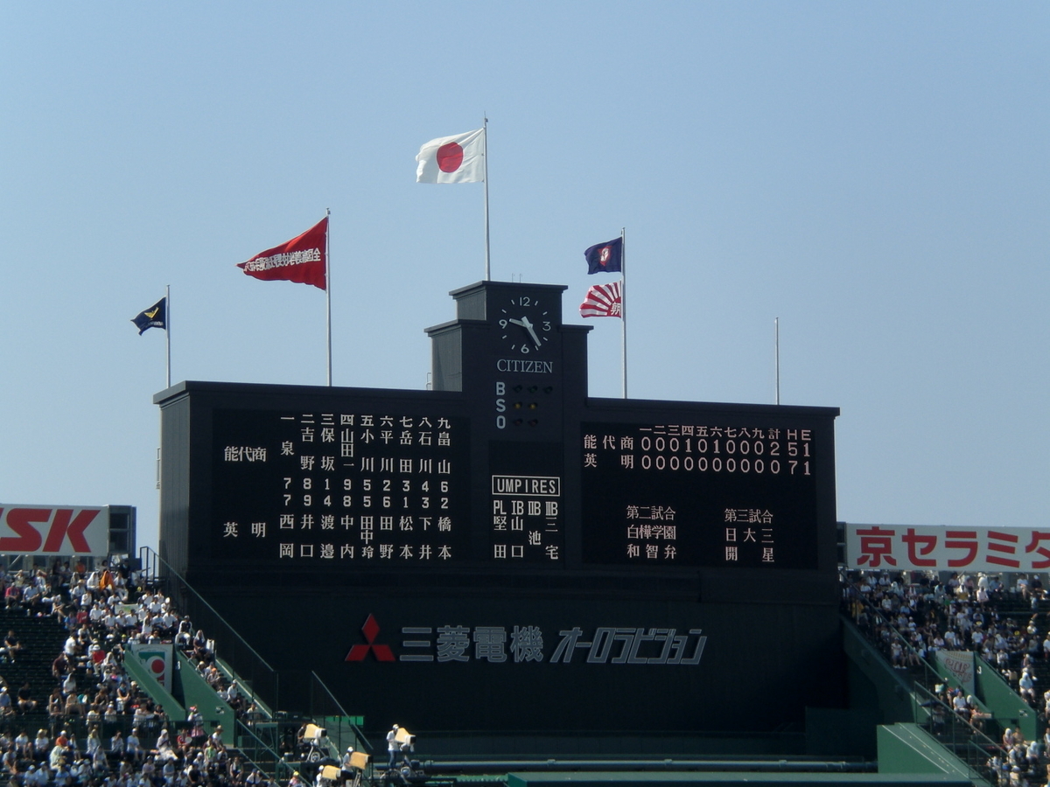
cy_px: 394
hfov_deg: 17.3
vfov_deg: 13.0
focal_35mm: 114
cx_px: 525
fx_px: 3458
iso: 50
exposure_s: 1/250
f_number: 5.9
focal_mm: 18.9
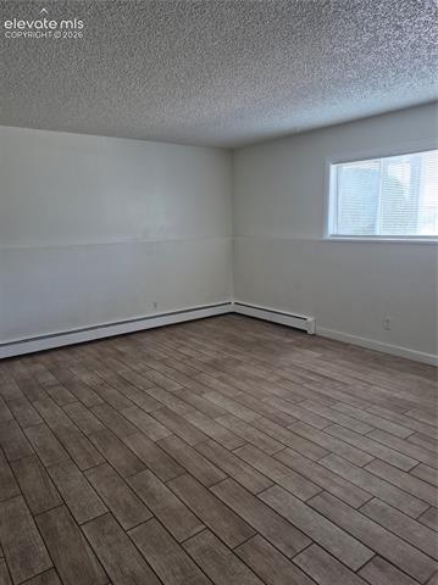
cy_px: 292
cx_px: 219
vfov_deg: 74.0
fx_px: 389
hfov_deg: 58.8
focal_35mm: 23
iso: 250
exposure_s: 1/120
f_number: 1.8
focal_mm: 5.4
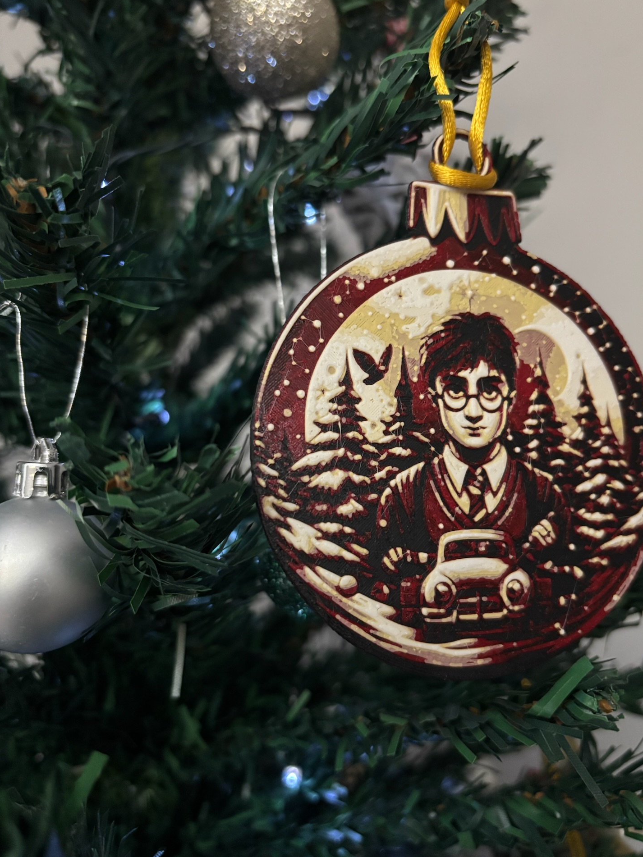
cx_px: 344
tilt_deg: +4.5
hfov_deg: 49.7
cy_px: 416
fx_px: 694
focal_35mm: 28
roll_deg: -0.1
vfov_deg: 63.4
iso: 640
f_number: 1.6
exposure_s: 1/29
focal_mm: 5.96
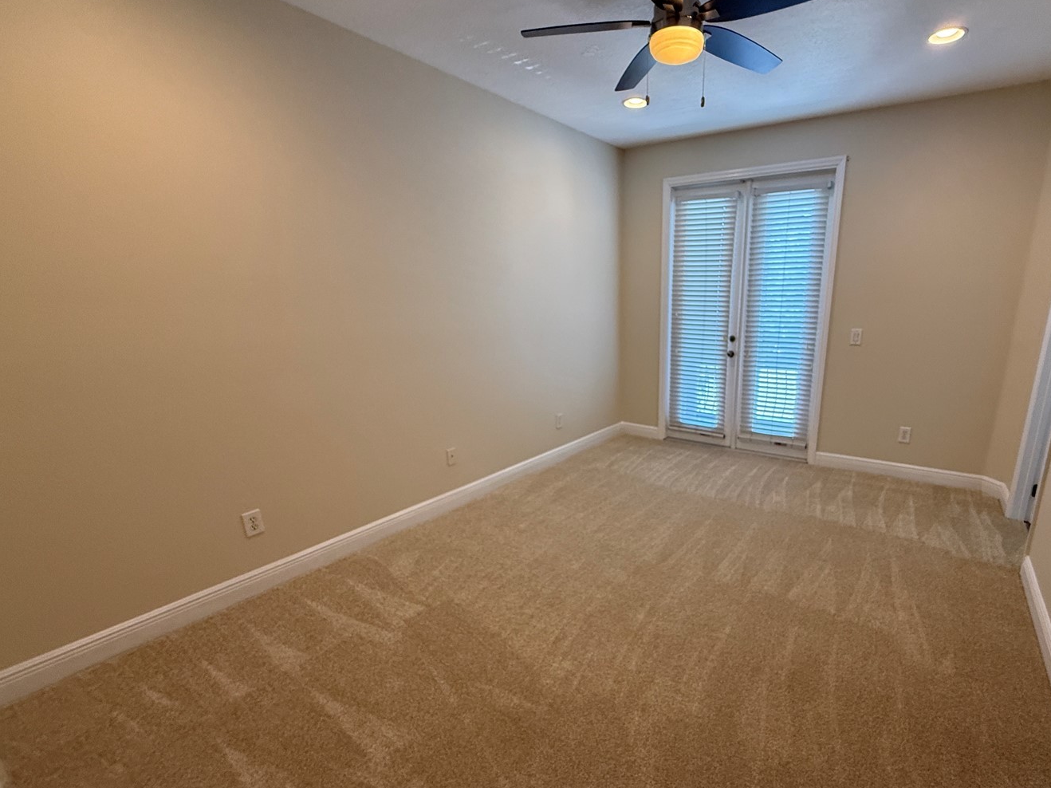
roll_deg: -0.4
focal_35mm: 17
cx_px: 624
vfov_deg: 74.5
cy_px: 430
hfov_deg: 90.0
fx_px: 516
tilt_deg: -14.8
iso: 250
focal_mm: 2.22
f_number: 2.2
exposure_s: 1/120
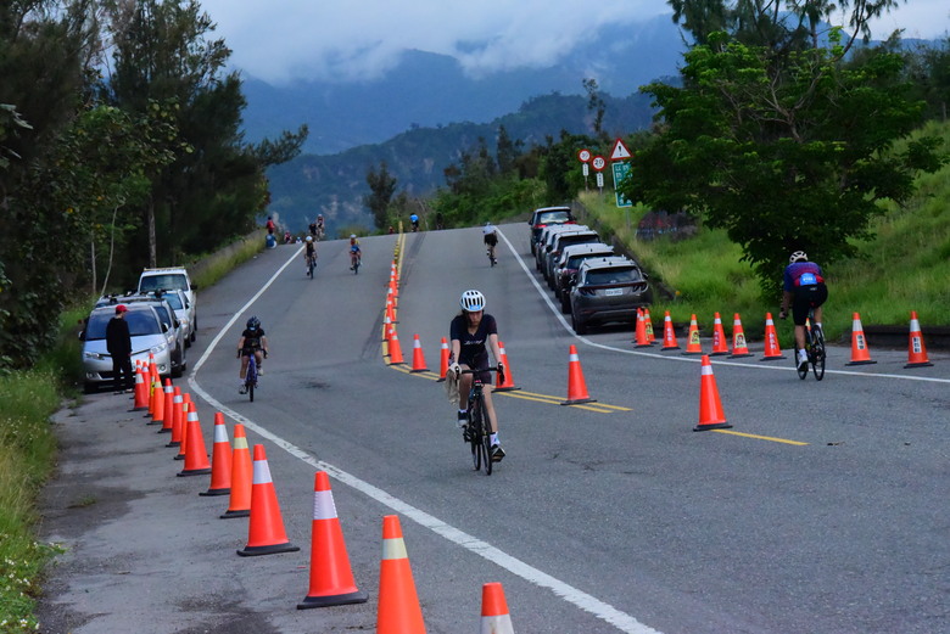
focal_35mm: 135
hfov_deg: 15.2
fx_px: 3564
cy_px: 317
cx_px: 475
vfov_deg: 10.2
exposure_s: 1/4000
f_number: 16
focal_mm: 135
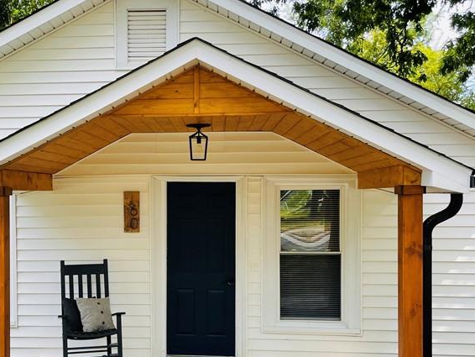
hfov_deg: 39.9
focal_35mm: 47
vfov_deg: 30.7
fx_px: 645
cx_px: 159
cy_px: 228
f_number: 1.6
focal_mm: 4.2
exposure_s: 1/442
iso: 32
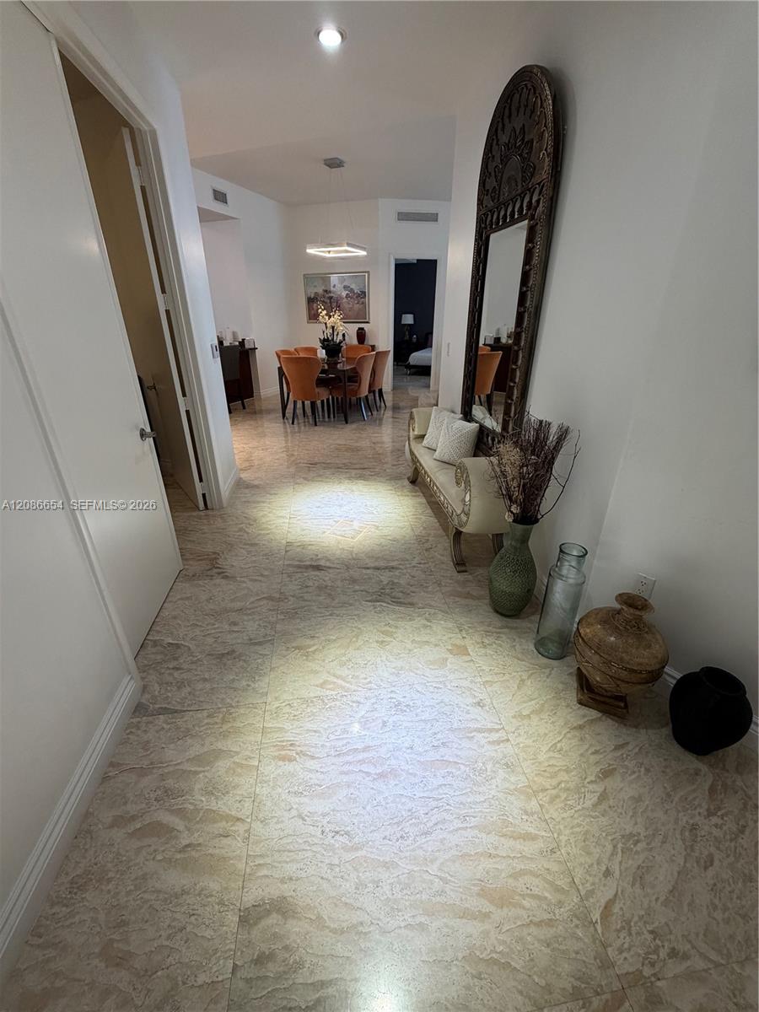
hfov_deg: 85.7
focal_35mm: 14
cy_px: 506
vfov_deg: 102.1
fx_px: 409
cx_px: 380
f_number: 2.2
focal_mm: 2.22
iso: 200
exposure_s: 1/120
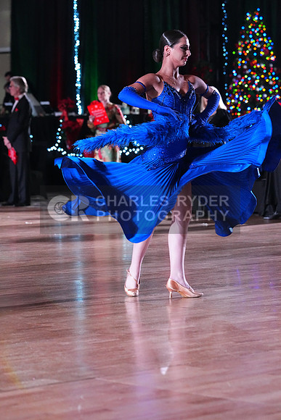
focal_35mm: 135
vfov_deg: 15.2
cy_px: 210
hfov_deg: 10.2
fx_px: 1580
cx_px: 140
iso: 10000
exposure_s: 1/400
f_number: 5
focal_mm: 135
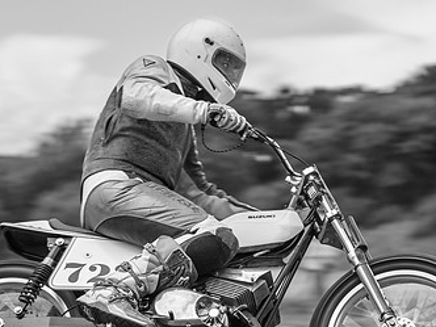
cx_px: 218
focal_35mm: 203
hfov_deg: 9.7
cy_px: 192
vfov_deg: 7.3
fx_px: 2557
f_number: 4
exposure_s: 1/250
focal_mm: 81
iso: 64
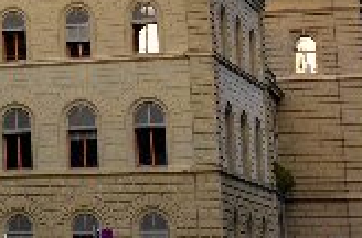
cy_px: -110
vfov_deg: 7.6
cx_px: -358
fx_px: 1763
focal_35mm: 176
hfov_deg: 10.7
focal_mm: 24
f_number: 8
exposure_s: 1/60
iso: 400
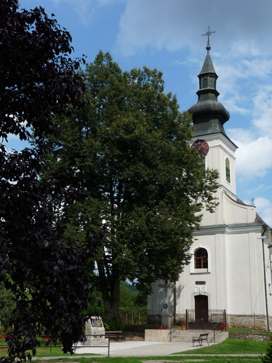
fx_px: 545
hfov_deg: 28.0
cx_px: 136
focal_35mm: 52
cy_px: 182
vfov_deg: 36.8
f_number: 5.6
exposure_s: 1/500
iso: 100
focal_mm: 9.2
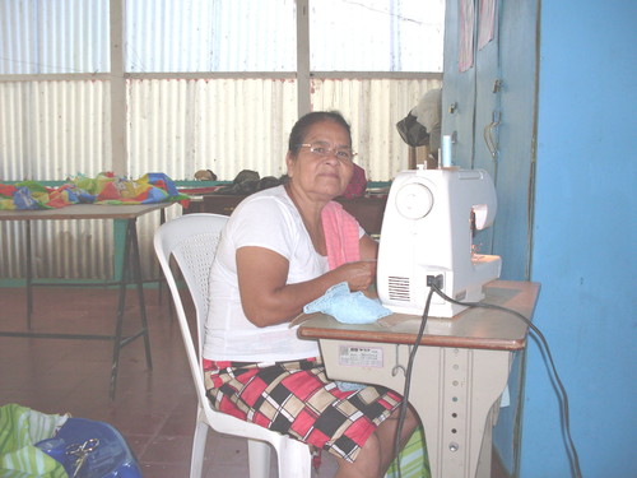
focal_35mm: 38
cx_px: 318
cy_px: 239
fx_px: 699
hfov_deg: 49.0
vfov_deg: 37.7
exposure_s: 1/45
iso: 100
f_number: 2.8
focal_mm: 6.3
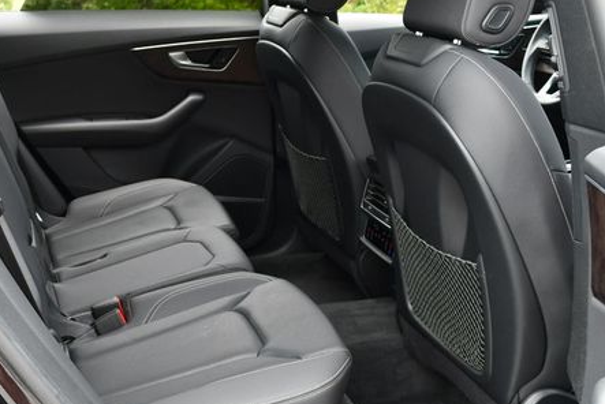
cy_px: 280
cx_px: 213
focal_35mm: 52
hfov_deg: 37.8
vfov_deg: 25.8
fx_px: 874
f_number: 4.5
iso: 400
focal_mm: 18
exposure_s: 1/250
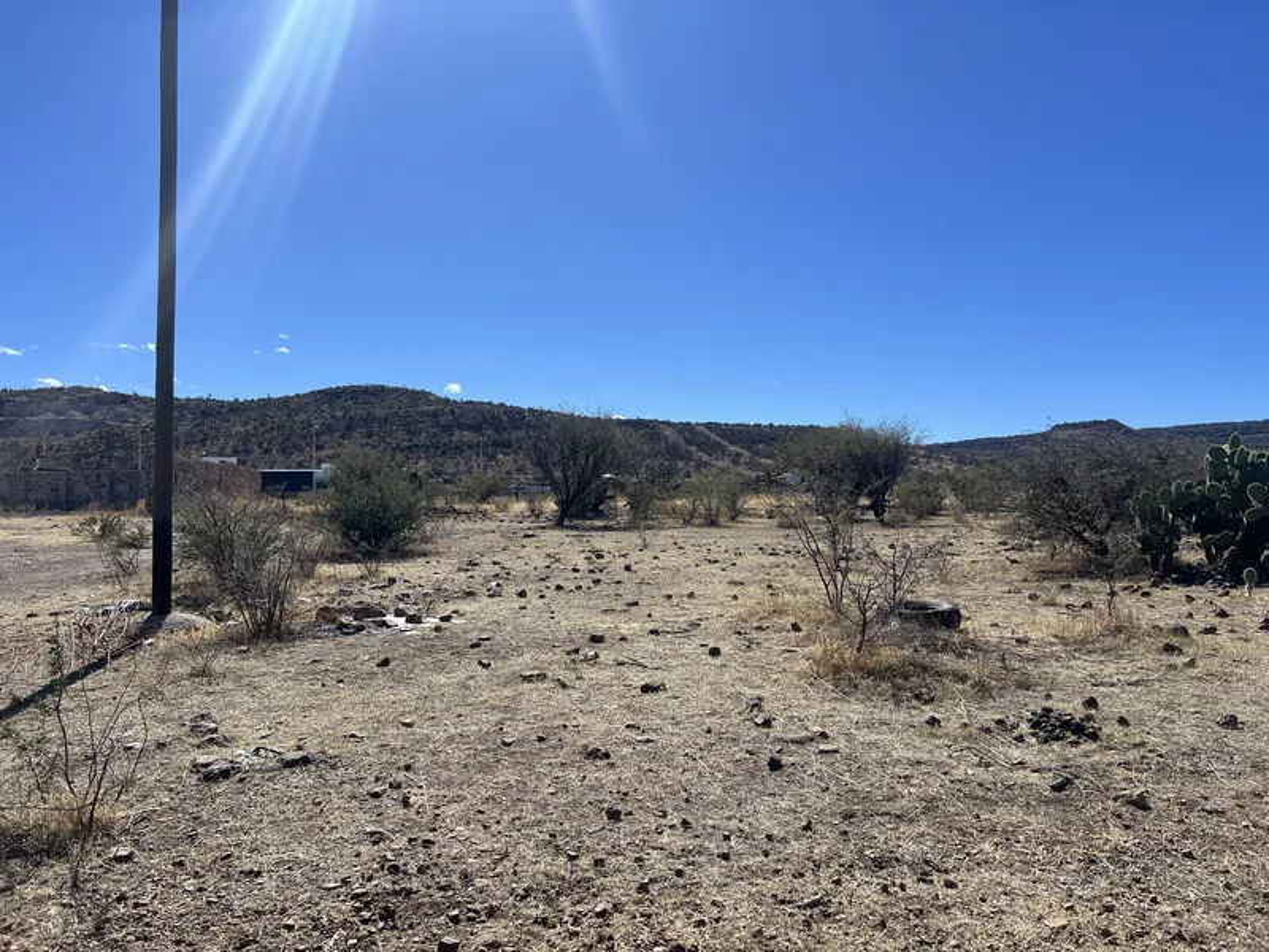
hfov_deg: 67.3
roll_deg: +0.2
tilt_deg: +0.3
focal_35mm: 26
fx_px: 953
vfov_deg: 53.1
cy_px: 476
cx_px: 634
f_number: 1.5
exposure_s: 1/6211
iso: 50
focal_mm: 5.7
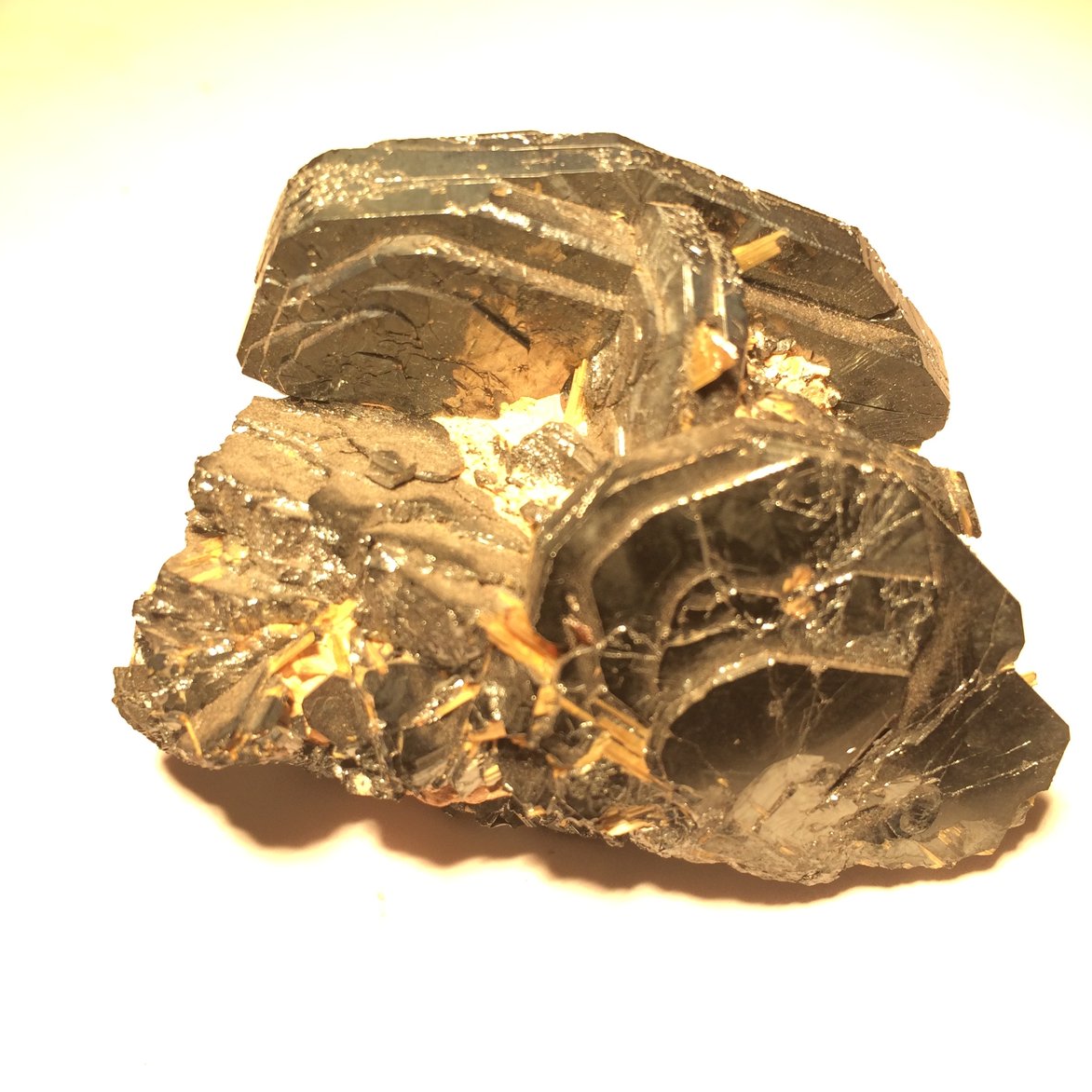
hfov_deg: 47.2
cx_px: 557
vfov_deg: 47.2
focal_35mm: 35
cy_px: 552
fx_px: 1249
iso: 50
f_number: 2.2
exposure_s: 1/120
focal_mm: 4.15
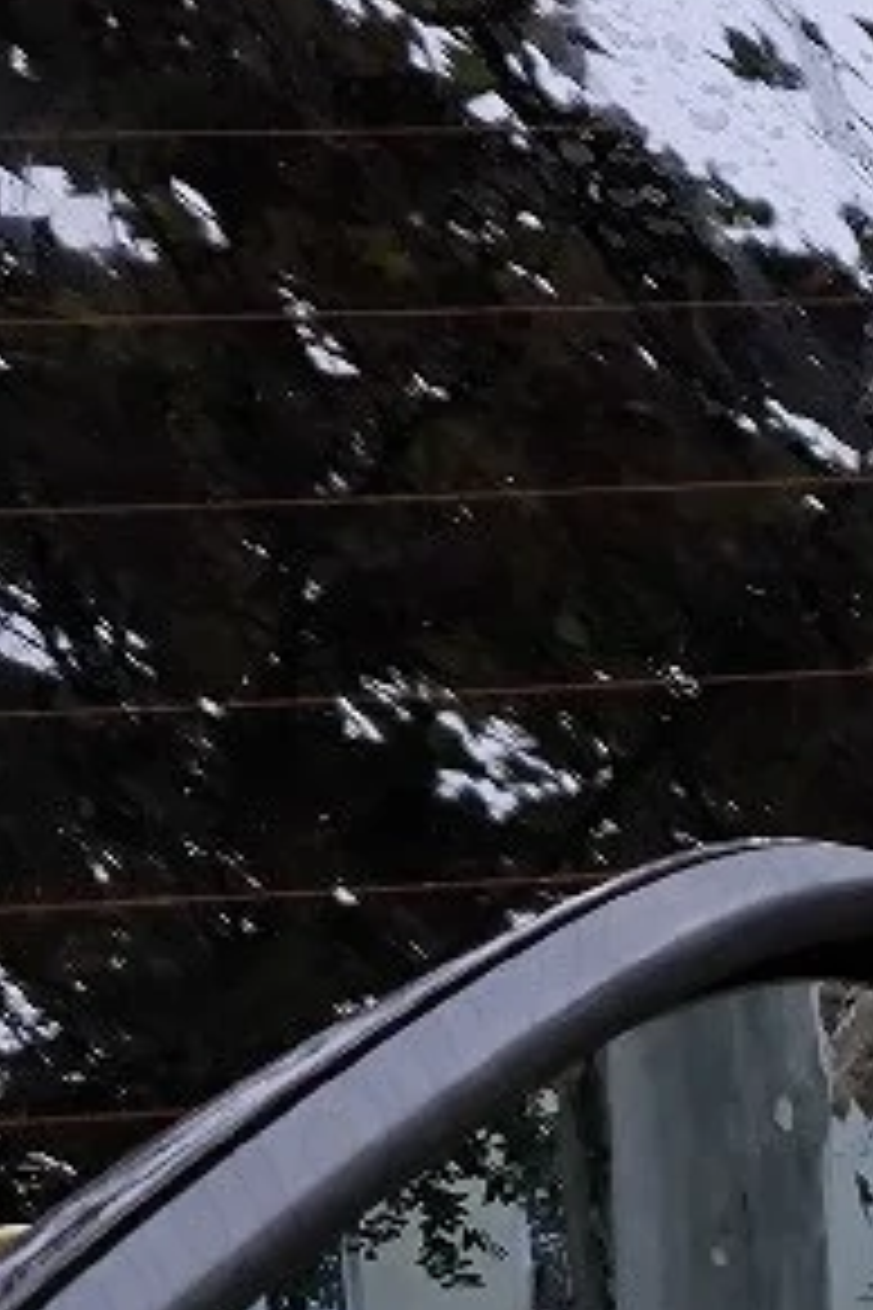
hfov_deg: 4.8
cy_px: 1204
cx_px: 1953
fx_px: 10221
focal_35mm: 281
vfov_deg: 7.3
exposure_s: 1/101
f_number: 1.9
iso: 64
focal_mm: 7.1
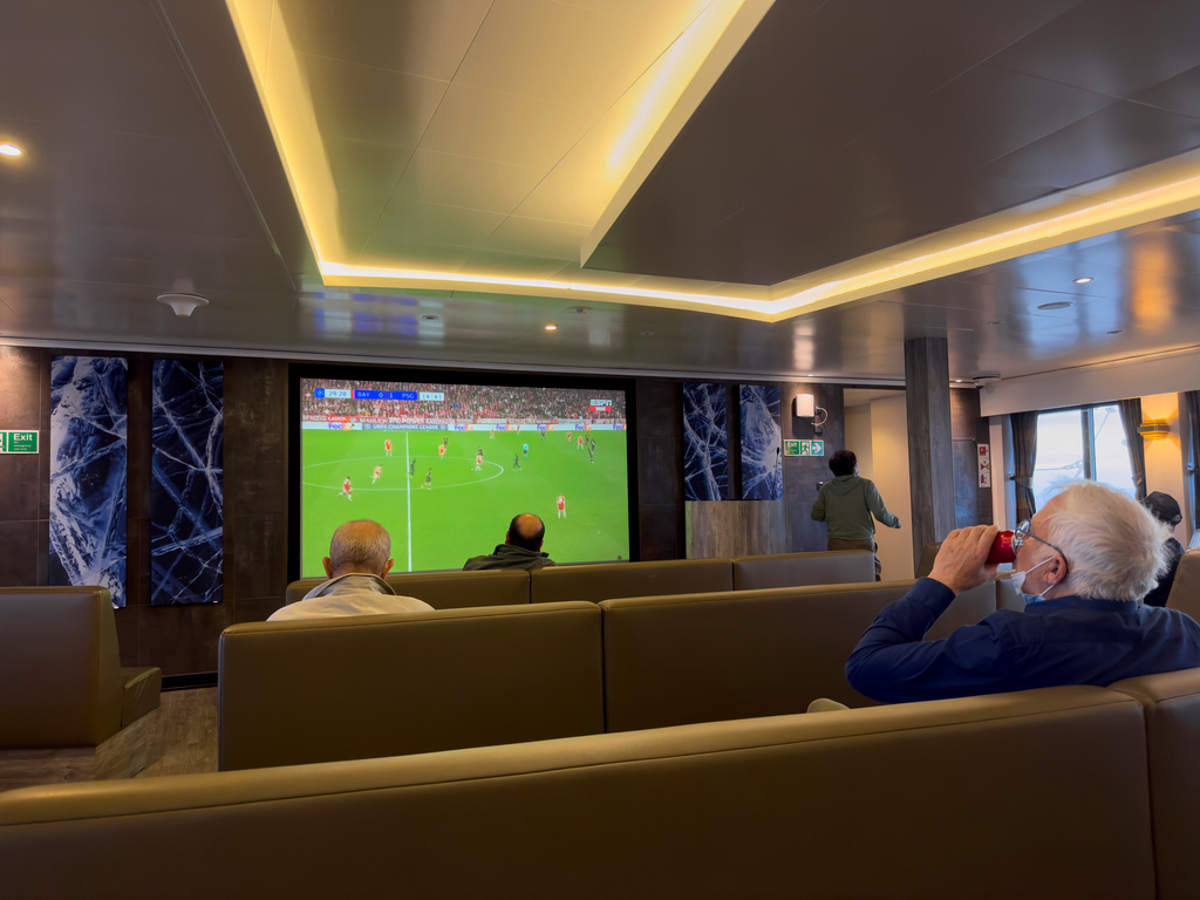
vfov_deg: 56.8
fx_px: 832
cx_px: 600
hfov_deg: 71.6
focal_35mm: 24
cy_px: 450
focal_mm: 6.8
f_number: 1.8
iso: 250
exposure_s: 1/40
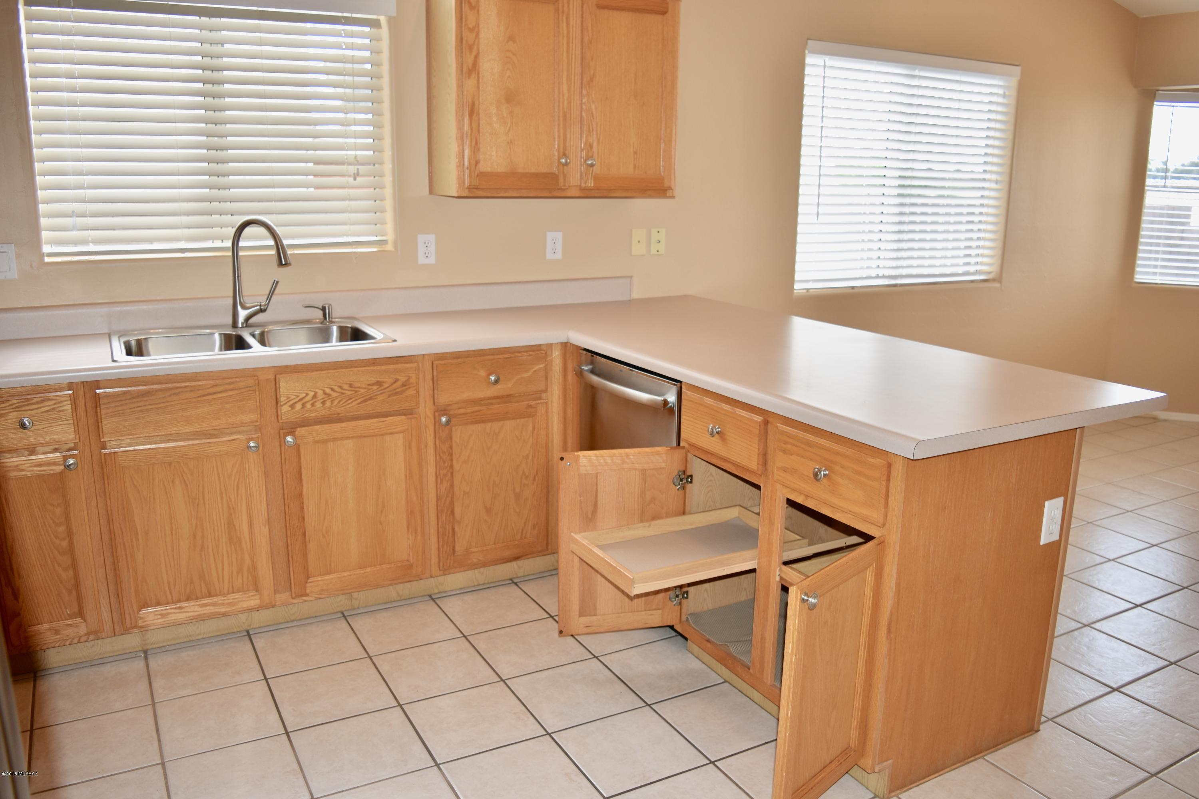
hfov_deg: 67.4
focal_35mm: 27
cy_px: 400
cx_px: 600
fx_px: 899
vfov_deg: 47.9
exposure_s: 1/60
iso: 100
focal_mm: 18
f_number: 3.5
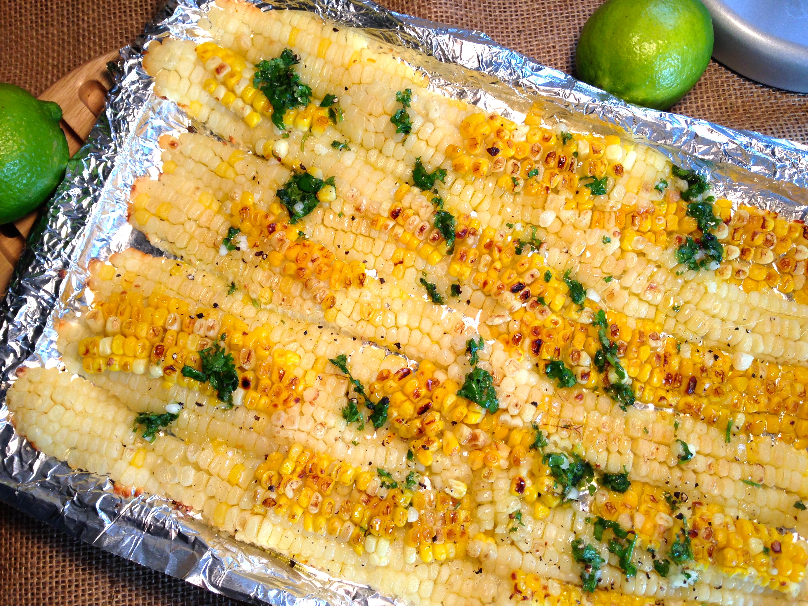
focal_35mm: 33
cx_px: 404
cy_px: 303
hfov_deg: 55.4
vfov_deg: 42.9
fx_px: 770
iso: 50
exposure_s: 1/60
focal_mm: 4.12
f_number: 2.4
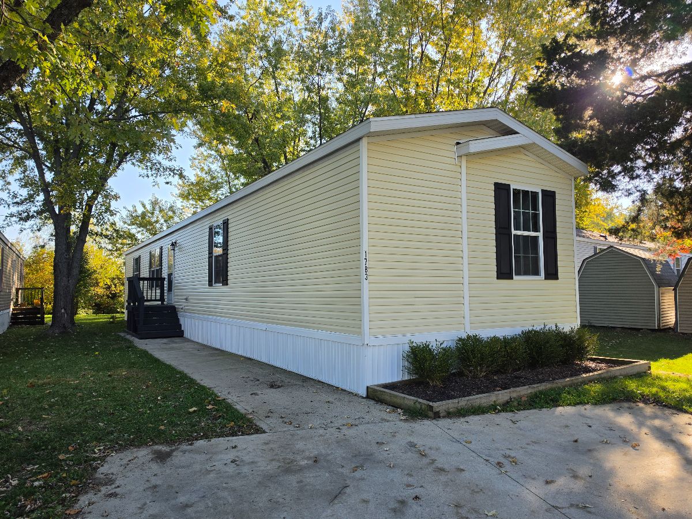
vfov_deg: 58.9
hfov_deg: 73.9
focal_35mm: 23
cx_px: 346
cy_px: 260
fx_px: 460
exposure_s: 1/2327
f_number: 1.4
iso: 64
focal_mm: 6.5
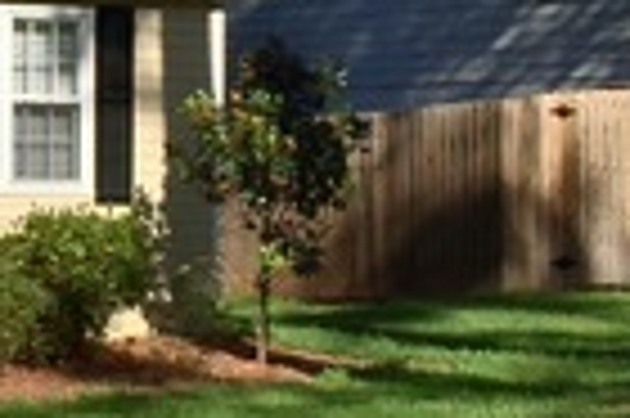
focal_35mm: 144
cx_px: -200
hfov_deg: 13.7
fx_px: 2517
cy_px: 94
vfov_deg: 9.5
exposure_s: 1/3165
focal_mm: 4.15
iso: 32
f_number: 2.2
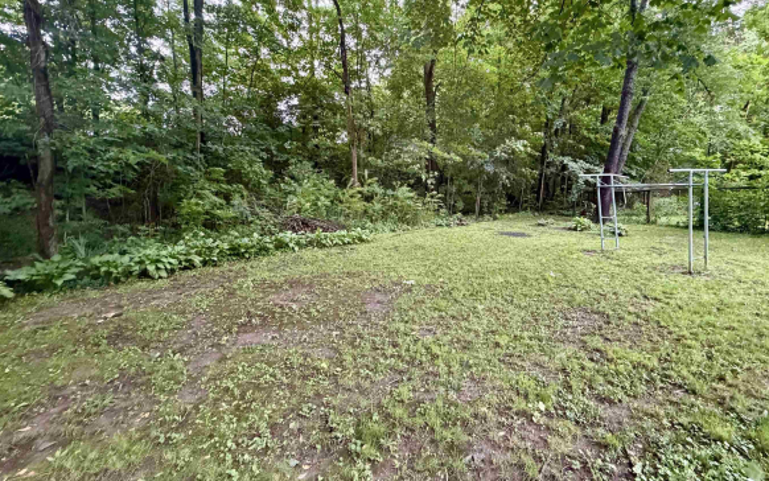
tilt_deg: -4.8
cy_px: 206
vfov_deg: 67.7
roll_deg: -0.7
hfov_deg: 94.1
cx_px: 421
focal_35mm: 17
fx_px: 356
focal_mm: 2.22
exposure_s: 1/60
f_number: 2.2
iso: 500
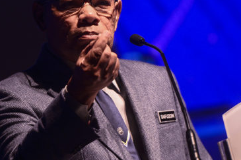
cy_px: 82
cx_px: 189
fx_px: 2496
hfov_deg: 5.5
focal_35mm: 373
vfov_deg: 3.7
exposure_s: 1/640
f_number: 2.8
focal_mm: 200
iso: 1250
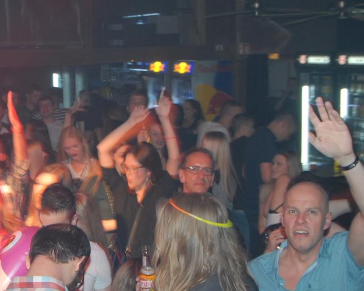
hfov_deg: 30.0
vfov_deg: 24.6
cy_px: 157
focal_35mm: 62
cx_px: 93
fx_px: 668
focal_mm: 24
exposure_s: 1/15
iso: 400
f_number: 6.3
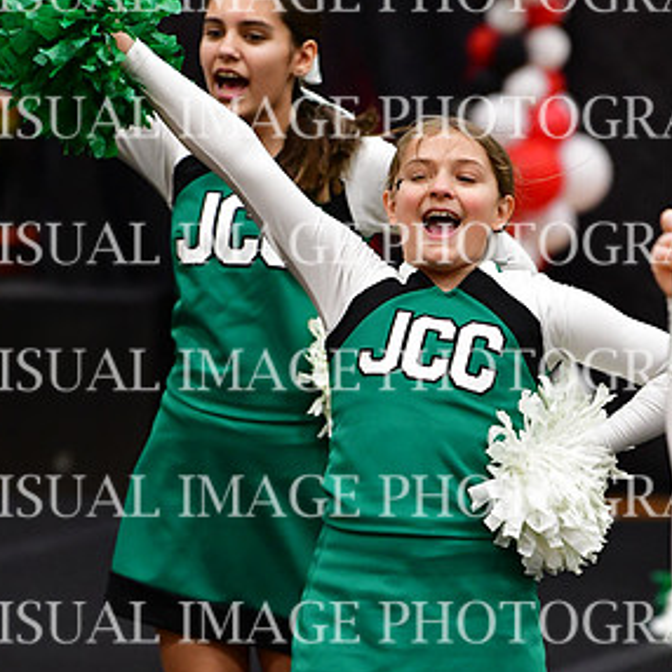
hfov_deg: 3.4
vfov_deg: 3.4
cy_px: 559
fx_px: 11377
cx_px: 363
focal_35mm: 518
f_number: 3.5
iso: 4000
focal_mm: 200
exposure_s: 1/500
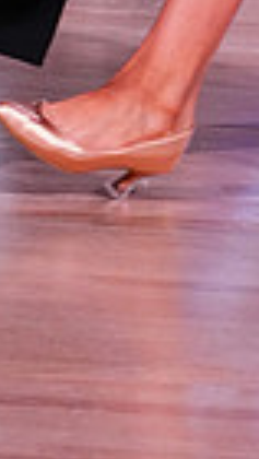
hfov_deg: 2.9
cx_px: 513
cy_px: -390
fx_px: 5018
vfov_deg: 5.2
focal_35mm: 412
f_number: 6.3
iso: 5000
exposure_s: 1/320
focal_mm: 95
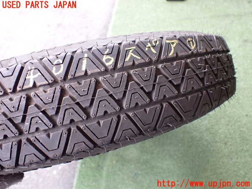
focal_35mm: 30
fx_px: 218
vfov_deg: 46.8
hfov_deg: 60.0
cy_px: 94
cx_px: 126
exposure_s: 1/125
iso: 500
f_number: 2.3
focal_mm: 5.4
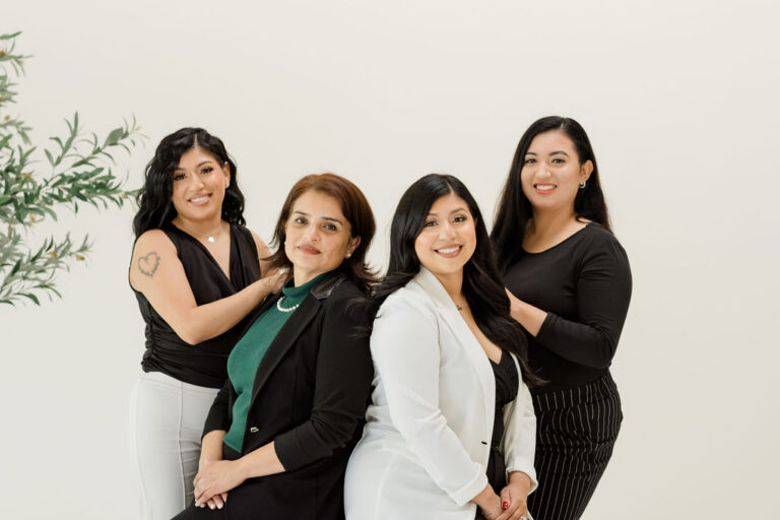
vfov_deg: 16.1
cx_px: 390
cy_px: 260
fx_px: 1842
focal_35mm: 85
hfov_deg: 23.9
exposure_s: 1/250
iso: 1100
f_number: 4
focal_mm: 85
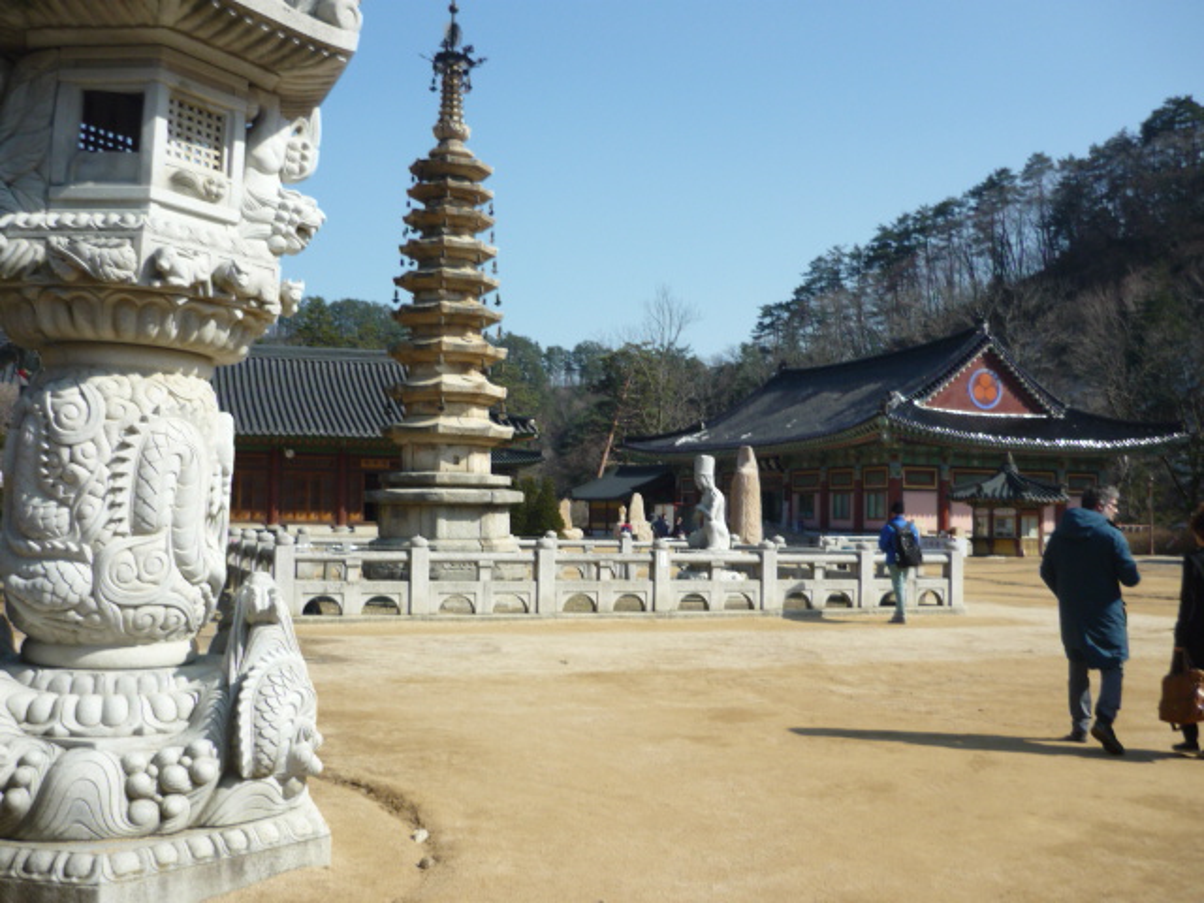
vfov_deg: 42.9
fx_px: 1148
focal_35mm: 33
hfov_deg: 55.4
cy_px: 452
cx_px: 602
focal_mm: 5.5
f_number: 8
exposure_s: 1/200
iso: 100
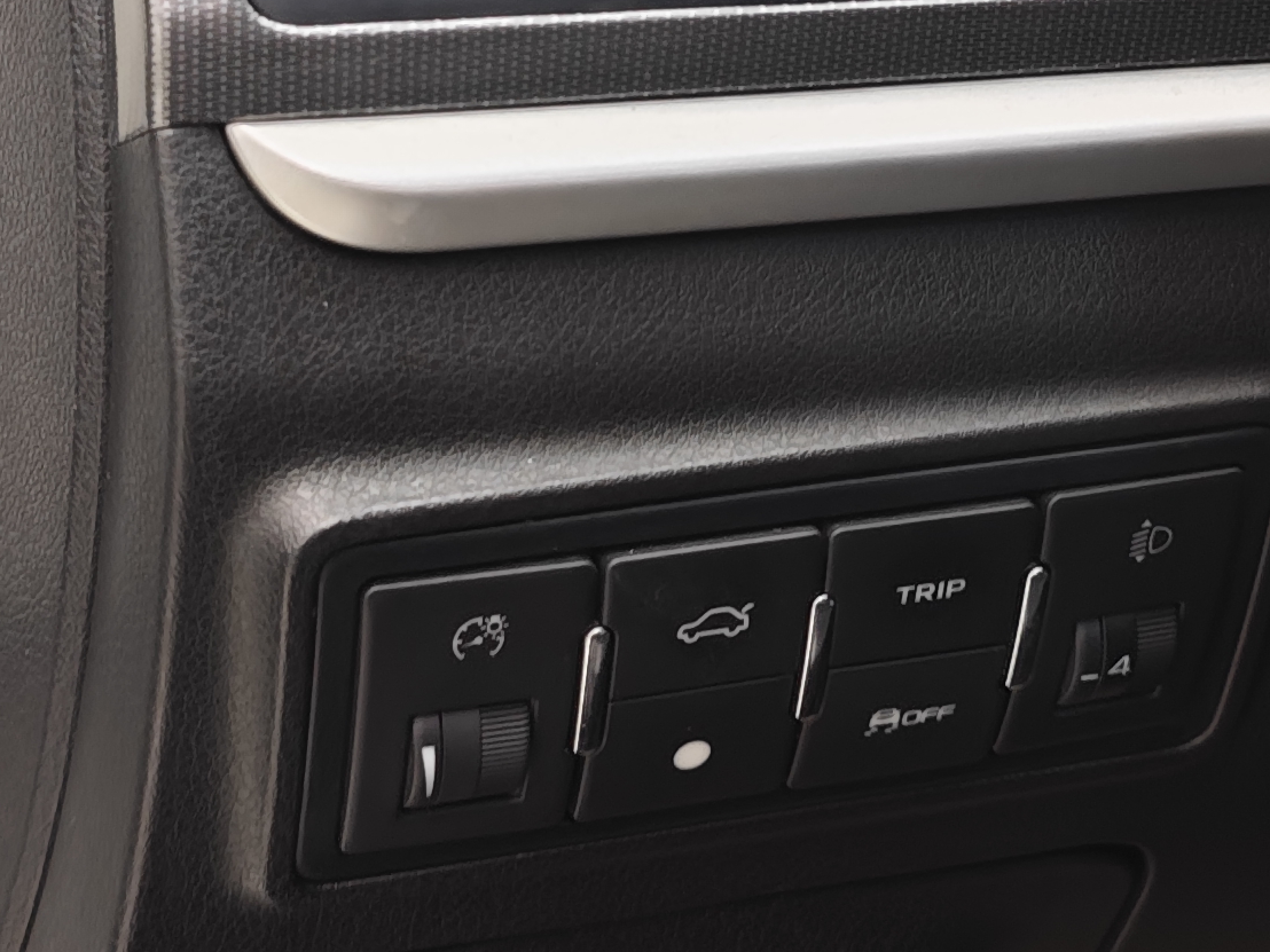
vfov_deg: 17.2
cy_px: 189
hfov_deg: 23.0
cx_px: 581
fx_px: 3119
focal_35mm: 85
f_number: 1.9
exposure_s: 1/25
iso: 640
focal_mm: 8.7
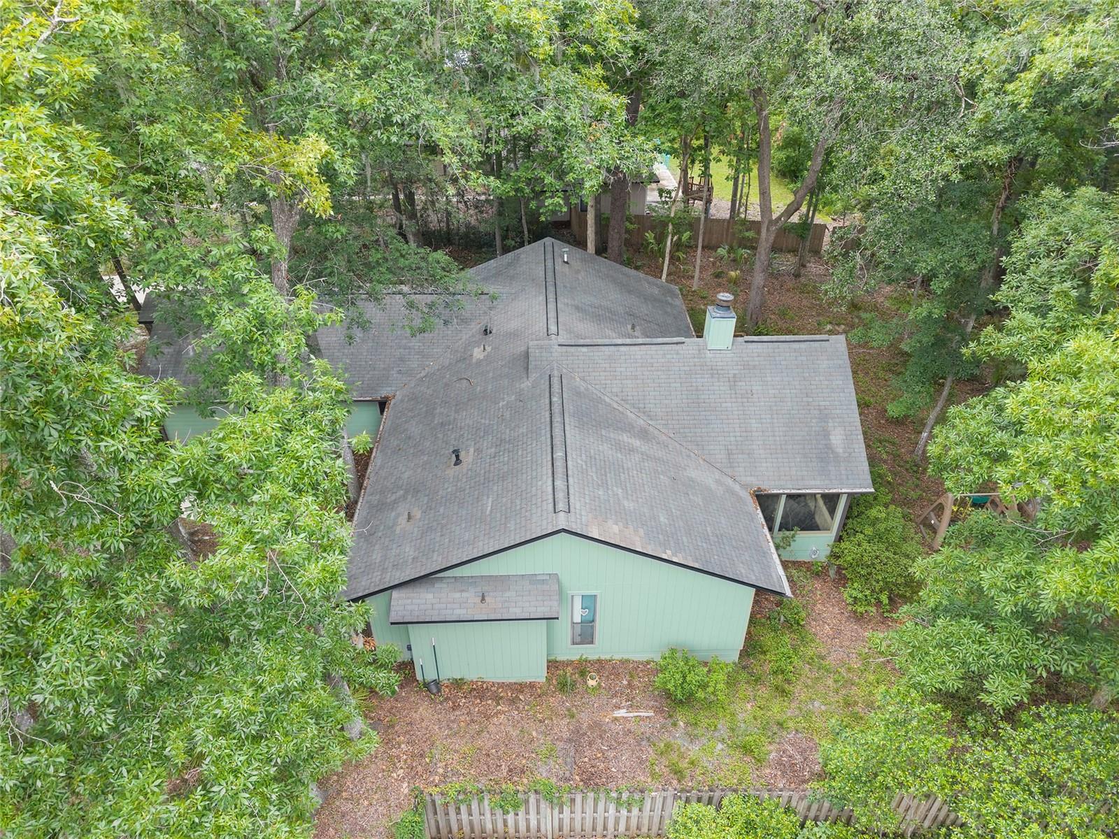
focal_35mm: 24
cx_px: 560
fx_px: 776
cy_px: 420
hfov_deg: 71.6
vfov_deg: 56.8
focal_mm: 8.67
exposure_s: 1/320
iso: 100
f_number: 1.8
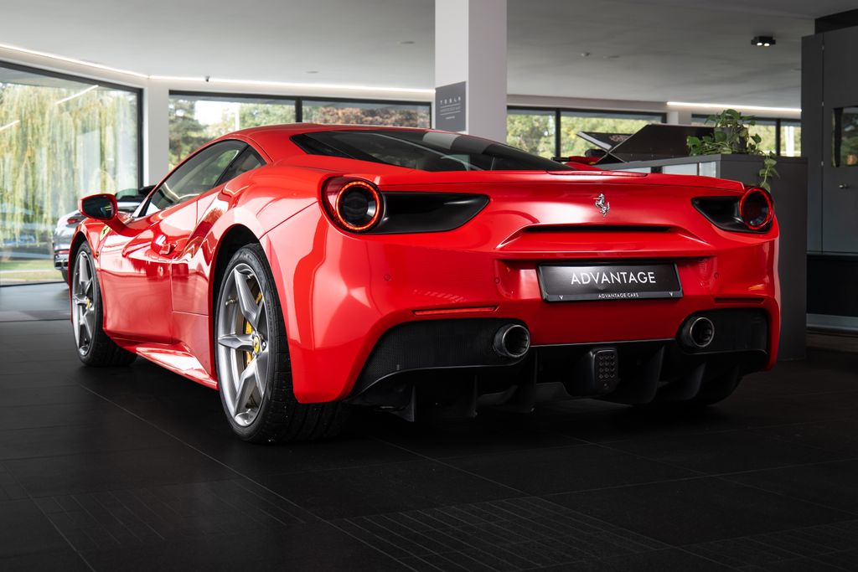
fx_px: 1237
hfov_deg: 38.2
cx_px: 429
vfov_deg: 26.0
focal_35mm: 52
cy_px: 276
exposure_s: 1/50
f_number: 5.2
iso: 200
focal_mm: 48
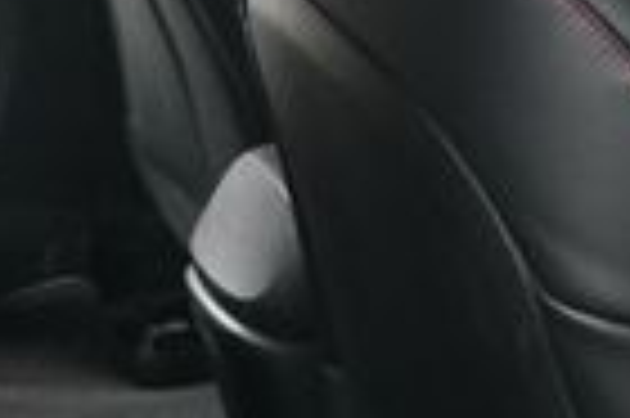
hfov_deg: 12.6
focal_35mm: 151
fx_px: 2639
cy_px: 310
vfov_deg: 9.1
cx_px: -459
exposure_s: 1/160
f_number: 3.5
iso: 100
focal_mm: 22
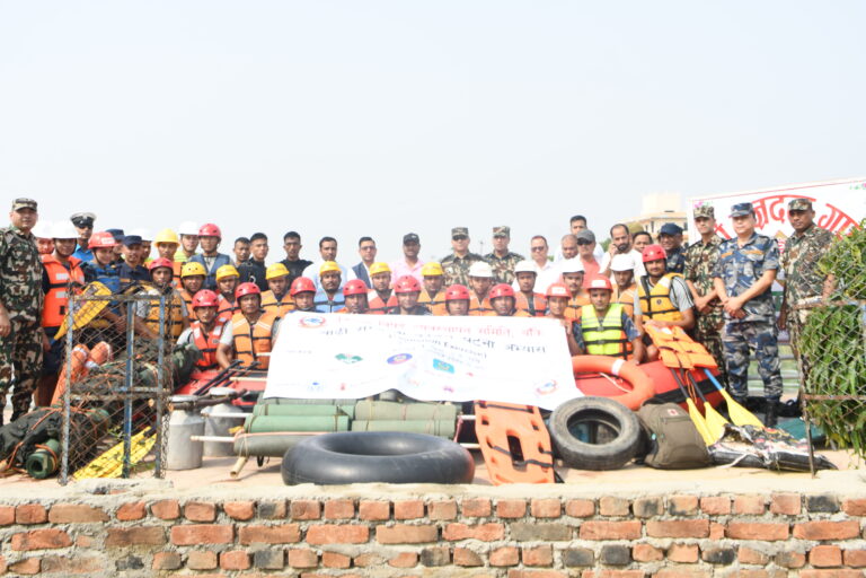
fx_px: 866
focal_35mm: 36
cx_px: 433
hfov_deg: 53.1
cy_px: 289
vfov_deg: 36.9
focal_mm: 24
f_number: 4.5
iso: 125
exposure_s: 1/200
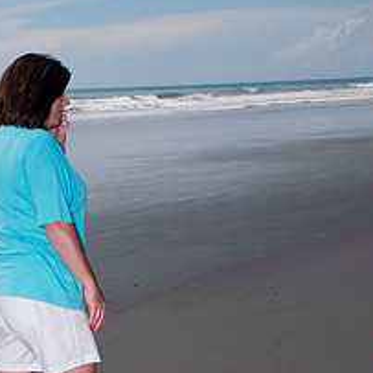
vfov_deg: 17.0
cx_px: -97
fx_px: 1243
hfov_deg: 16.2
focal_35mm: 102
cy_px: 273
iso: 100
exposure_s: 1/250
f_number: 11
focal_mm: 28
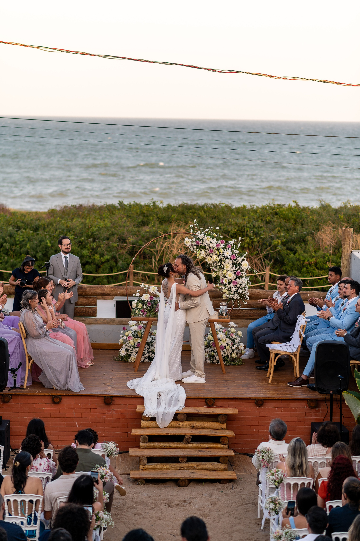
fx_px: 1277
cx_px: 180
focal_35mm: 85
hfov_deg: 16.0
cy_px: 270
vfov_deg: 23.9
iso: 250
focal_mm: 85
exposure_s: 1/1250
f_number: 2.5
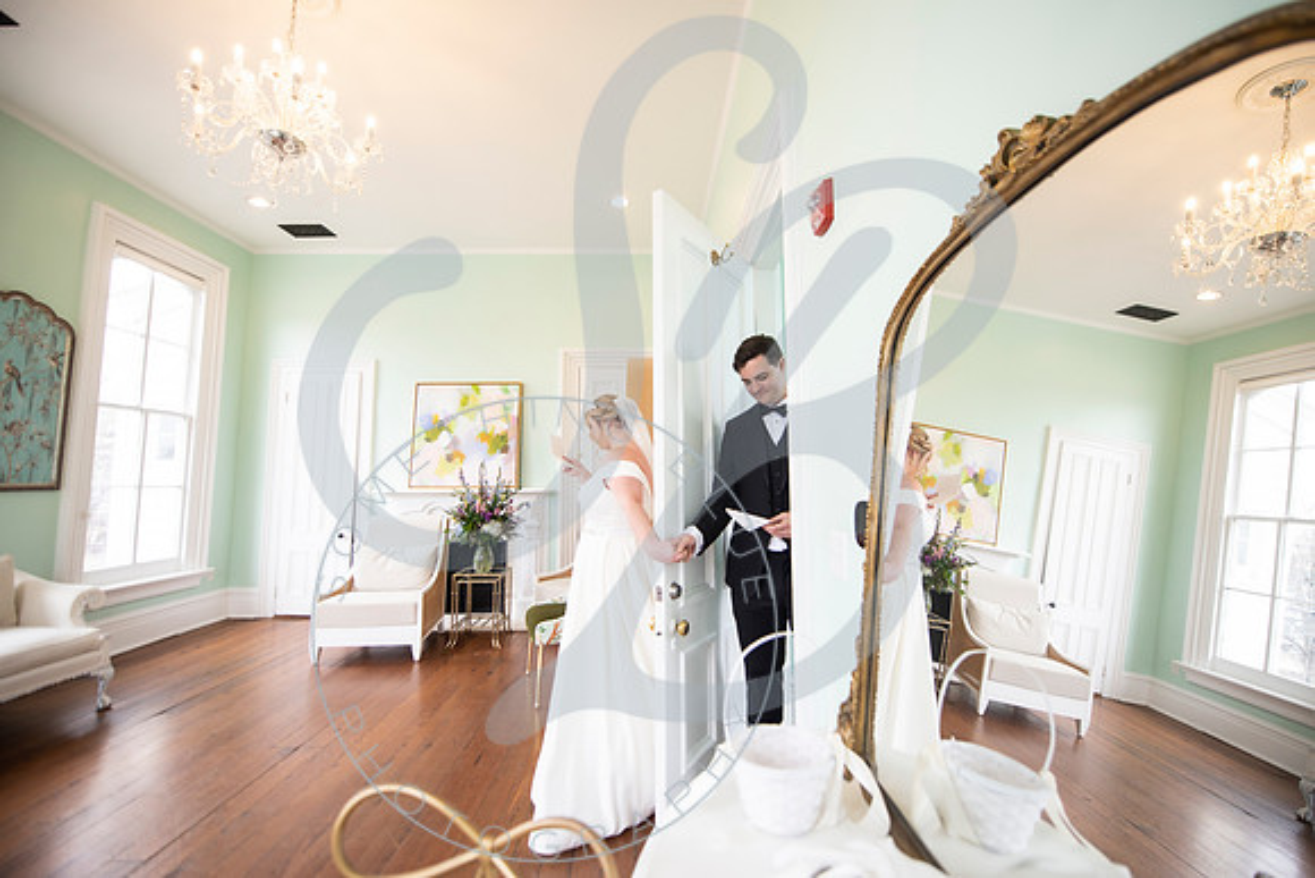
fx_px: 522
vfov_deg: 80.1
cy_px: 439
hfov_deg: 103.1
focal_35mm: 14
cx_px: 665
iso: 500
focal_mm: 14
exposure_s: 1/200
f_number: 2.8
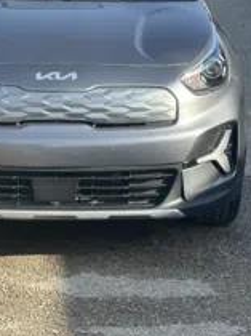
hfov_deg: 10.0
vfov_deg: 13.3
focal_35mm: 147
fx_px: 1424
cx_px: 50
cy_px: 35
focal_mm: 9
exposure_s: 1/212
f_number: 2.8
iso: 25
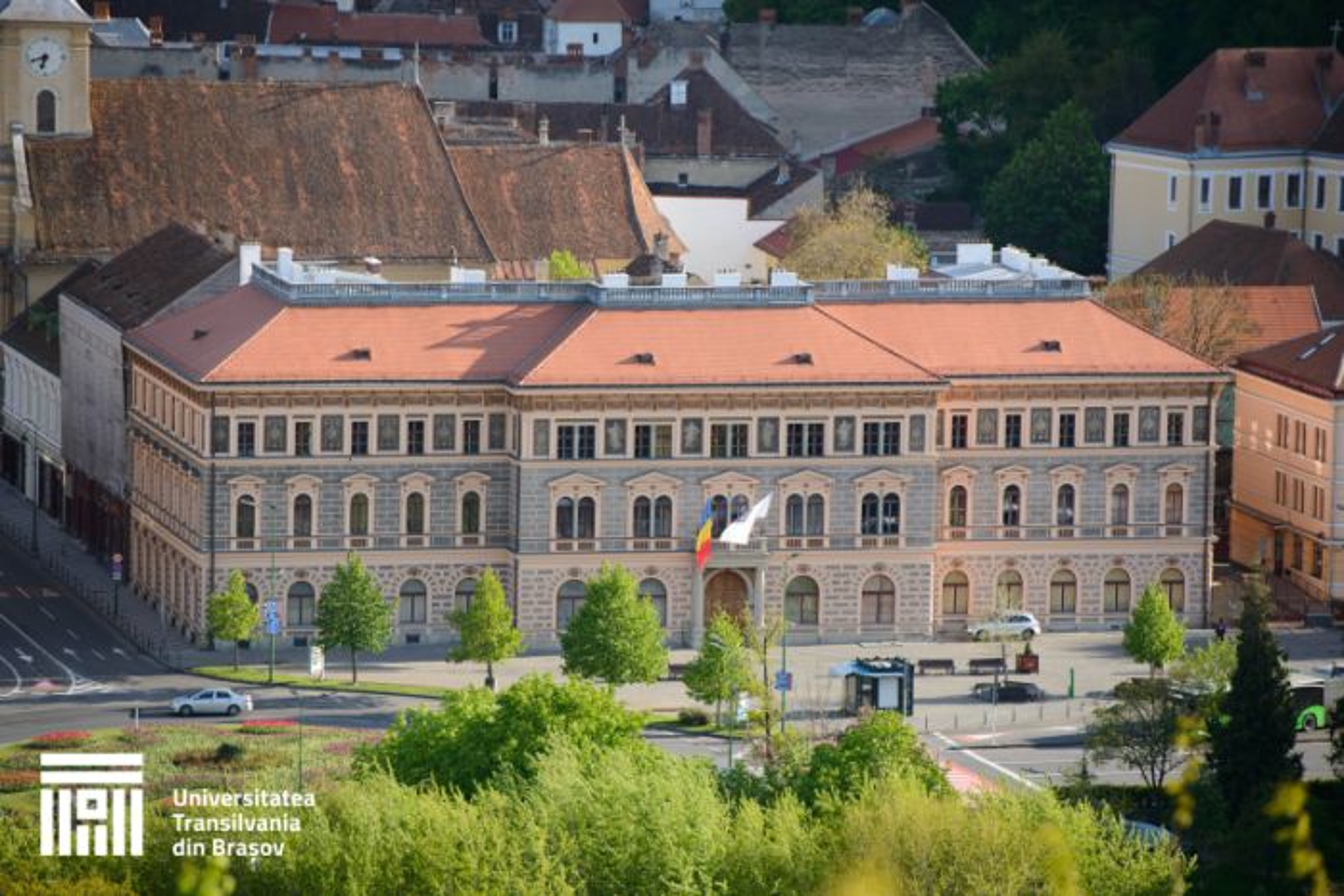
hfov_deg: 10.3
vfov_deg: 6.9
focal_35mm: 200
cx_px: 672
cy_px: 448
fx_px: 7468
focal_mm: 200
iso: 50
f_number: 5
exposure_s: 1/125
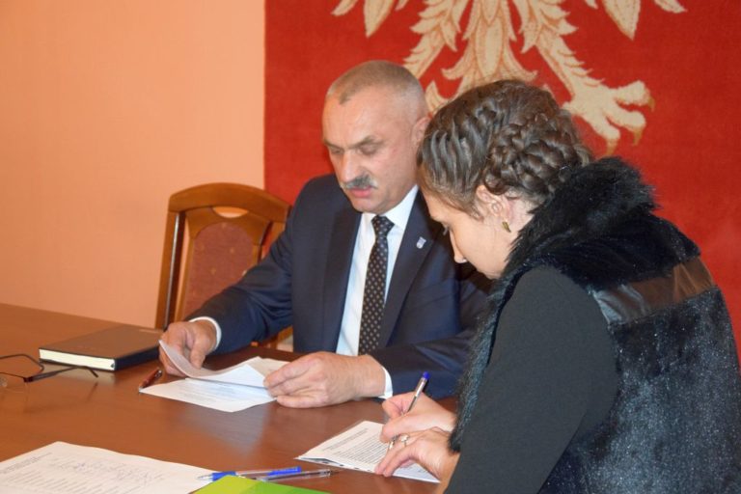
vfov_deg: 20.2
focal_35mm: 68
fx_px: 1389
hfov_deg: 29.9
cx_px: 370
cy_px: 247
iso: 3200
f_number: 4.8
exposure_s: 1/60
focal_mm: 45
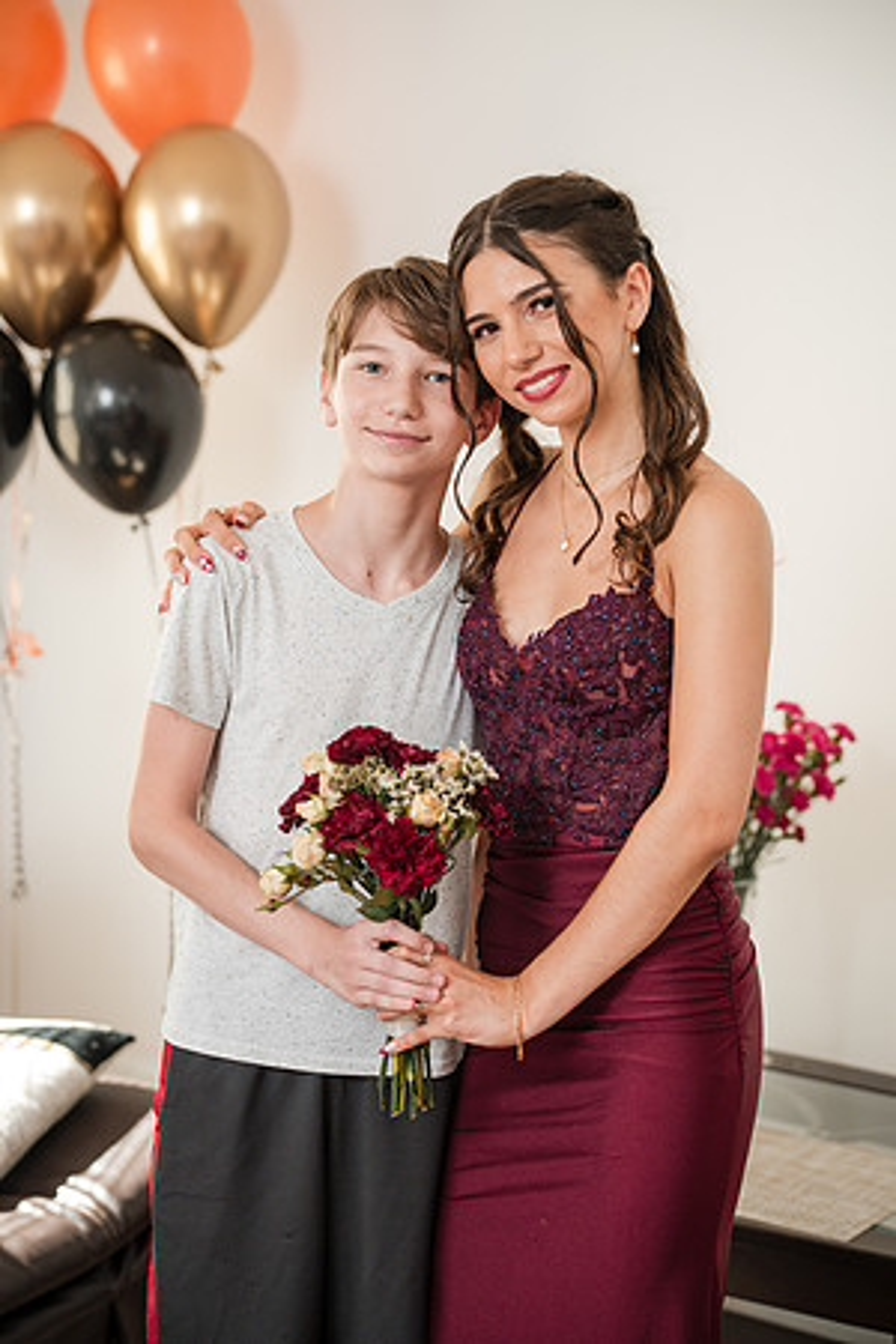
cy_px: 672
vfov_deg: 28.8
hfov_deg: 19.5
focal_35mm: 70
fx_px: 2613
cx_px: 448
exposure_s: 1/250
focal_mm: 70
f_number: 3.2
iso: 1000
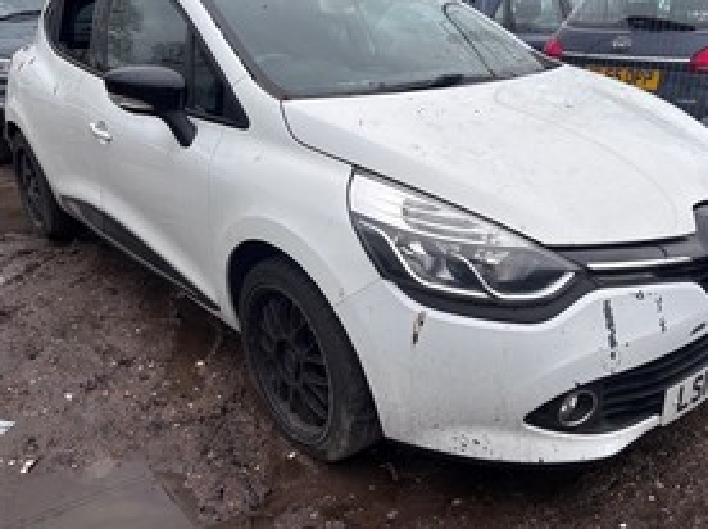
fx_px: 674
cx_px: 408
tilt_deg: -18.5
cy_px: 234
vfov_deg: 42.8
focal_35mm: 33
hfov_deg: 55.2
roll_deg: -0.9
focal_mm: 5.96
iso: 50
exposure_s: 1/498
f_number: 1.6
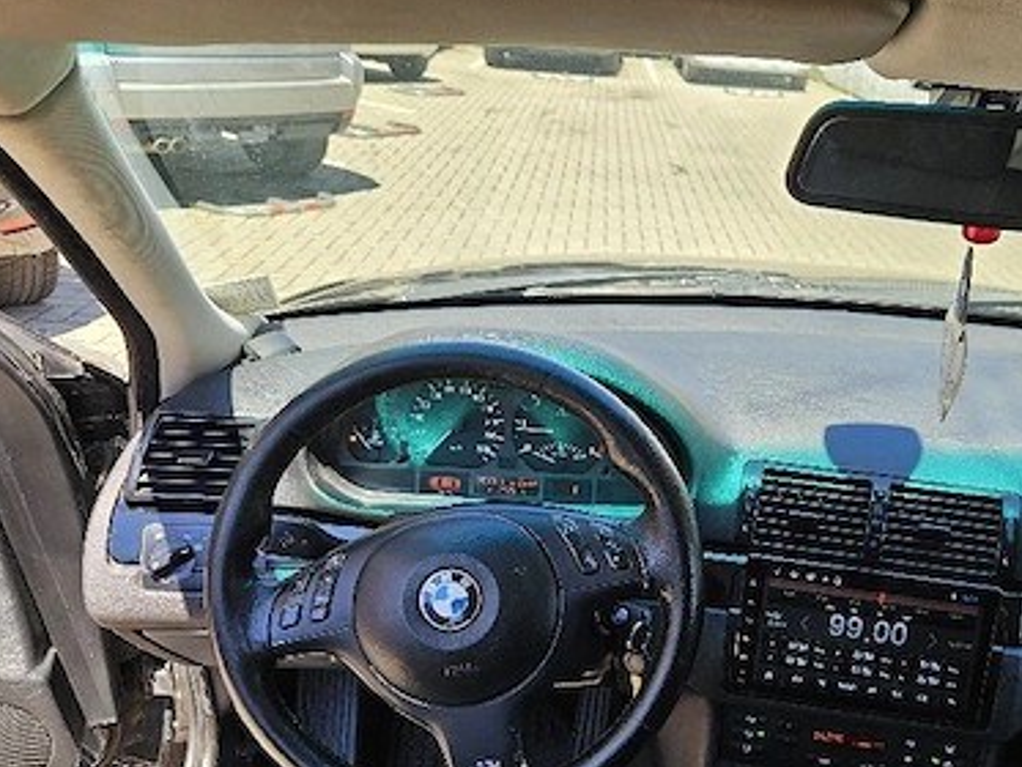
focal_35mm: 37
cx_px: 712
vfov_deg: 37.9
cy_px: 556
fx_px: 1093
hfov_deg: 48.9
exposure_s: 1/417
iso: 40
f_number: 1.8
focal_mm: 5.4
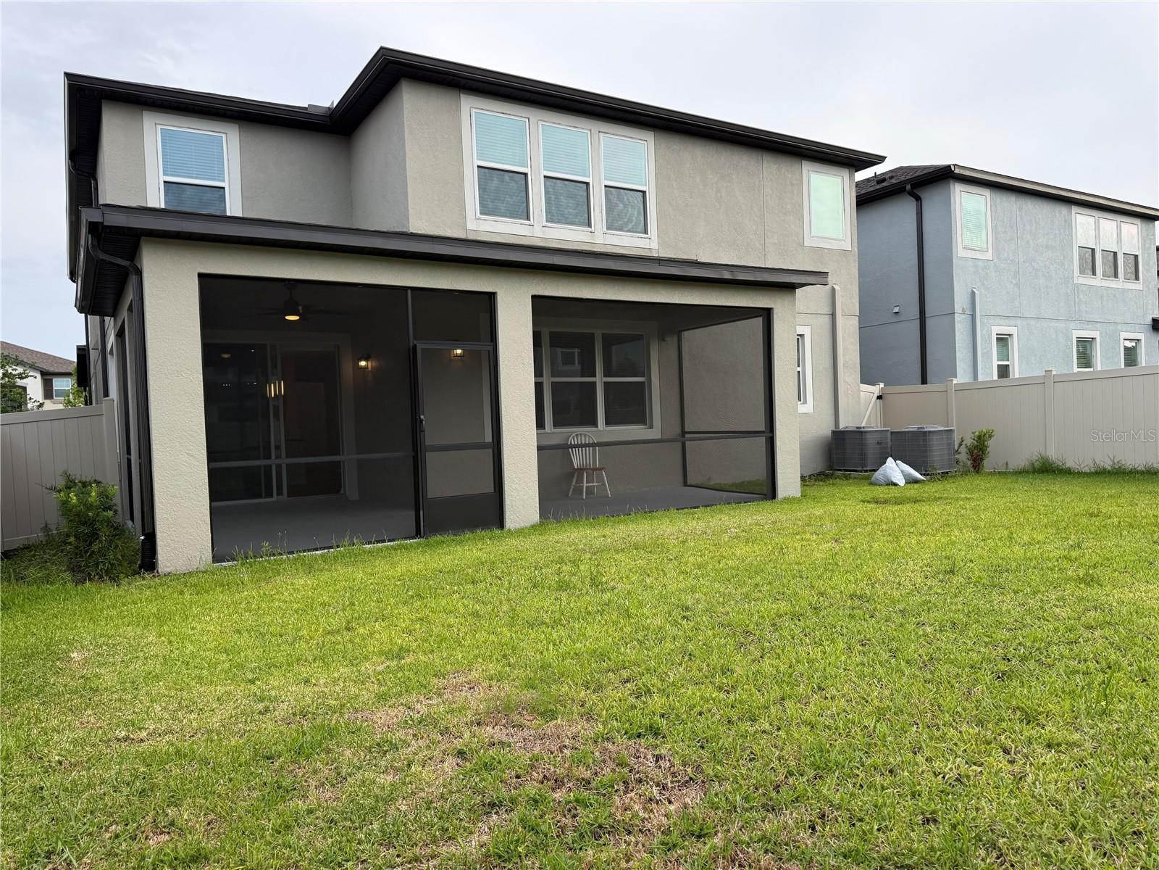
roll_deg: +2.3
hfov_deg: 71.6
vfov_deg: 56.8
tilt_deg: +0.0
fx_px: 804
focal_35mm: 24
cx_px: 580
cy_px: 435
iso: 100
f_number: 1.78
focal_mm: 6.76
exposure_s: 1/1106
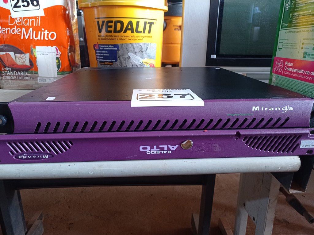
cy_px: 118
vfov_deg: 49.7
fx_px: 254
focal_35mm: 28
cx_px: 157
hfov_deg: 63.5
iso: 216
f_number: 1.79
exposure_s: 1/30
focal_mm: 4.7
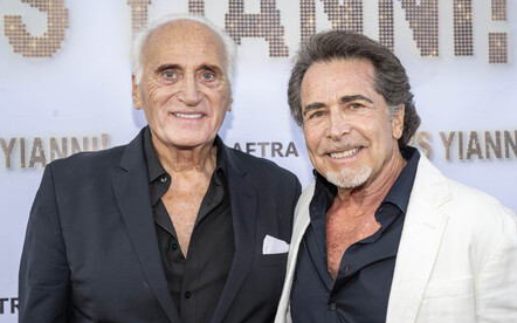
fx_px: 761
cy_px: 174
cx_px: 263
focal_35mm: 54
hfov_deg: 37.5
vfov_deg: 24.0
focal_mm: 52
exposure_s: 1/160
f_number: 6.3
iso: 400
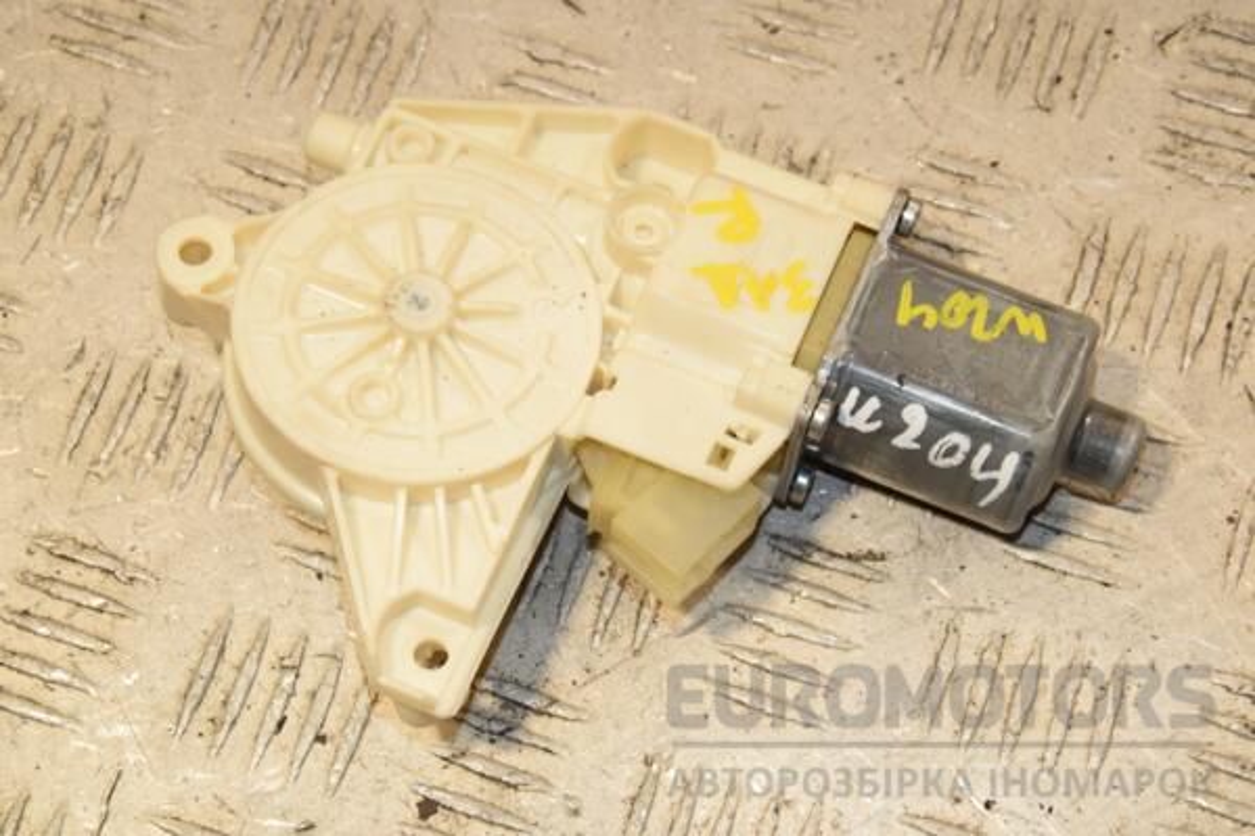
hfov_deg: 23.4
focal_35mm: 87
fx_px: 3033
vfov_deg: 15.7
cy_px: 418
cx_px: 628
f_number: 9
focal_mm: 58
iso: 800
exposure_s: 1/200
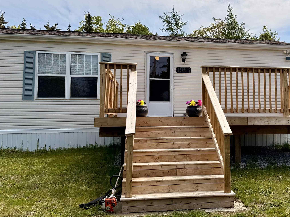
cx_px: 200
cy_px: 92
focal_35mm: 36
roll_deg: +0.4
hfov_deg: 50.2
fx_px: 302
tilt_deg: +4.3
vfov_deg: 39.6
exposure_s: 1/8130
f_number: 1.78
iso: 80
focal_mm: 6.76
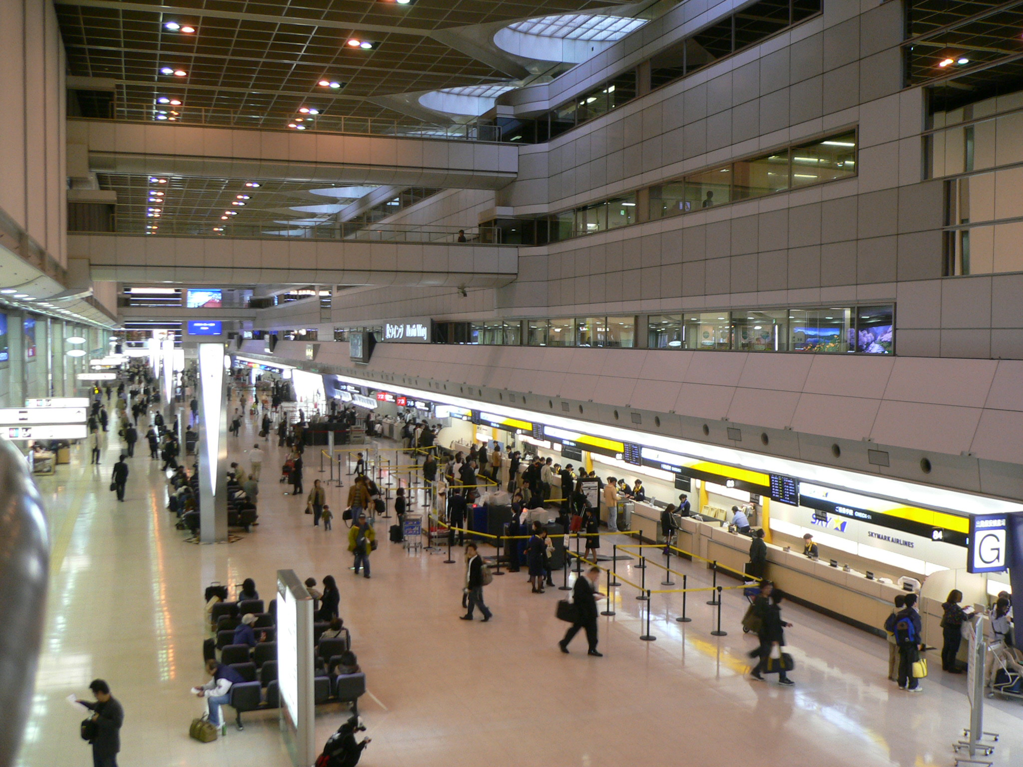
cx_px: 512
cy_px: 384
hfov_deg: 52.6
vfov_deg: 40.7
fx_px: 1034
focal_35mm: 35
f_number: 2.8
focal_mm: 5.8
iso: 100
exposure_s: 1/15
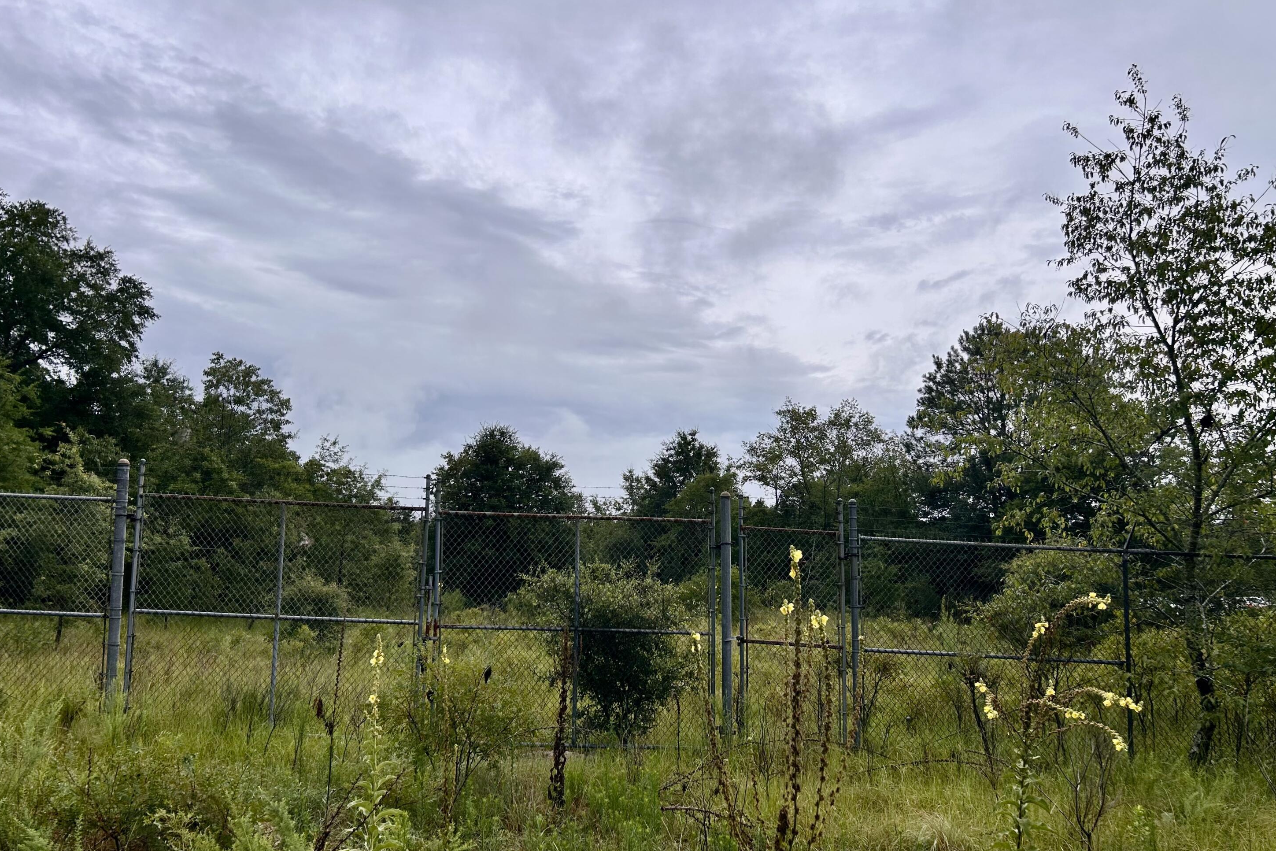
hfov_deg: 65.5
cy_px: 488
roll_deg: +0.4
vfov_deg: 46.3
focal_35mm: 28
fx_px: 992
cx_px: 642
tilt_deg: +4.9
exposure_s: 1/4630
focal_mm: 5.7
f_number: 1.5
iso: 50
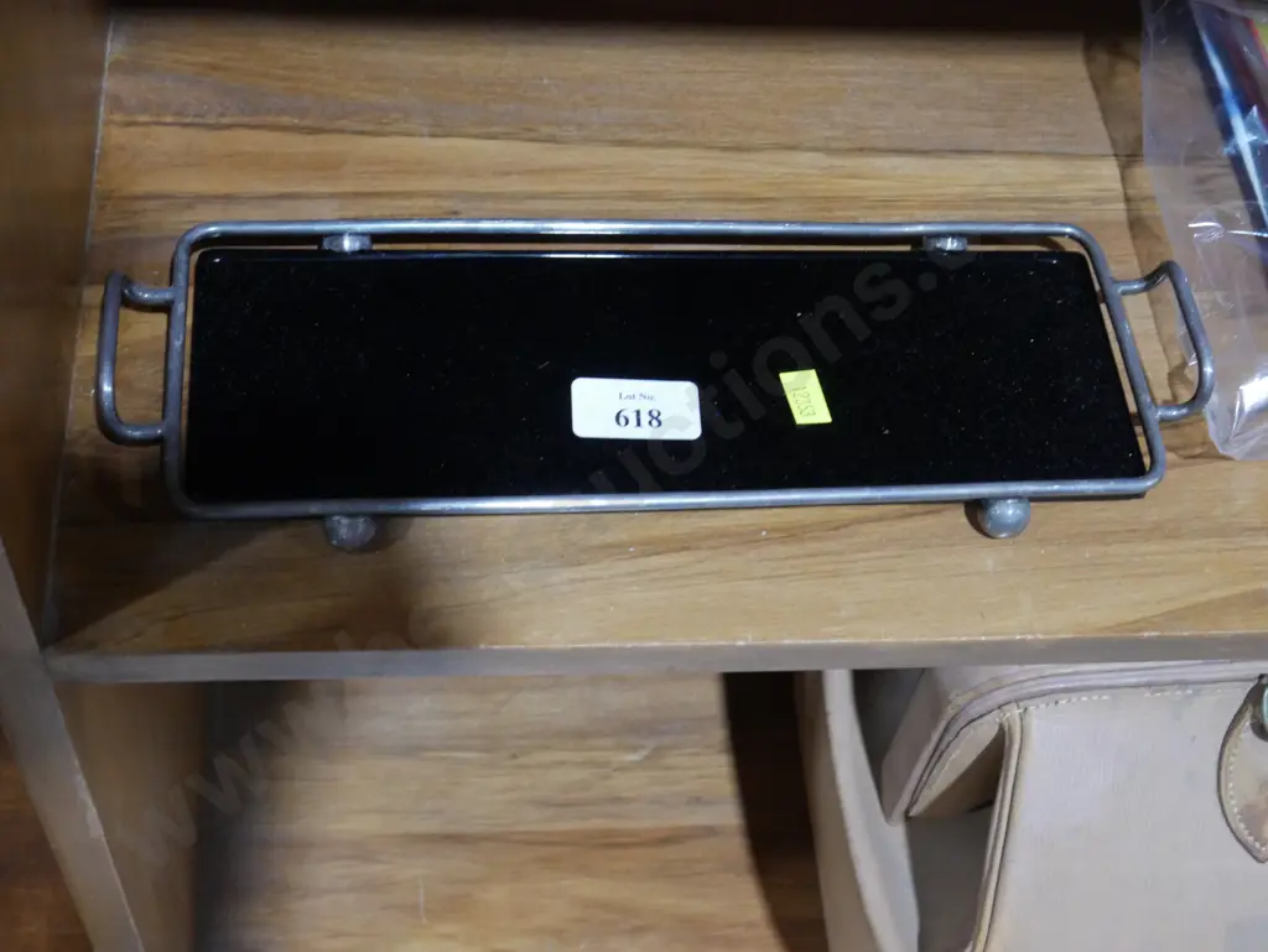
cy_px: 476
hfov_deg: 38.2
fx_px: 1832
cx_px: 634
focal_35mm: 50
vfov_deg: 29.1
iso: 2000
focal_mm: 25
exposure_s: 1/60
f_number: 7.1
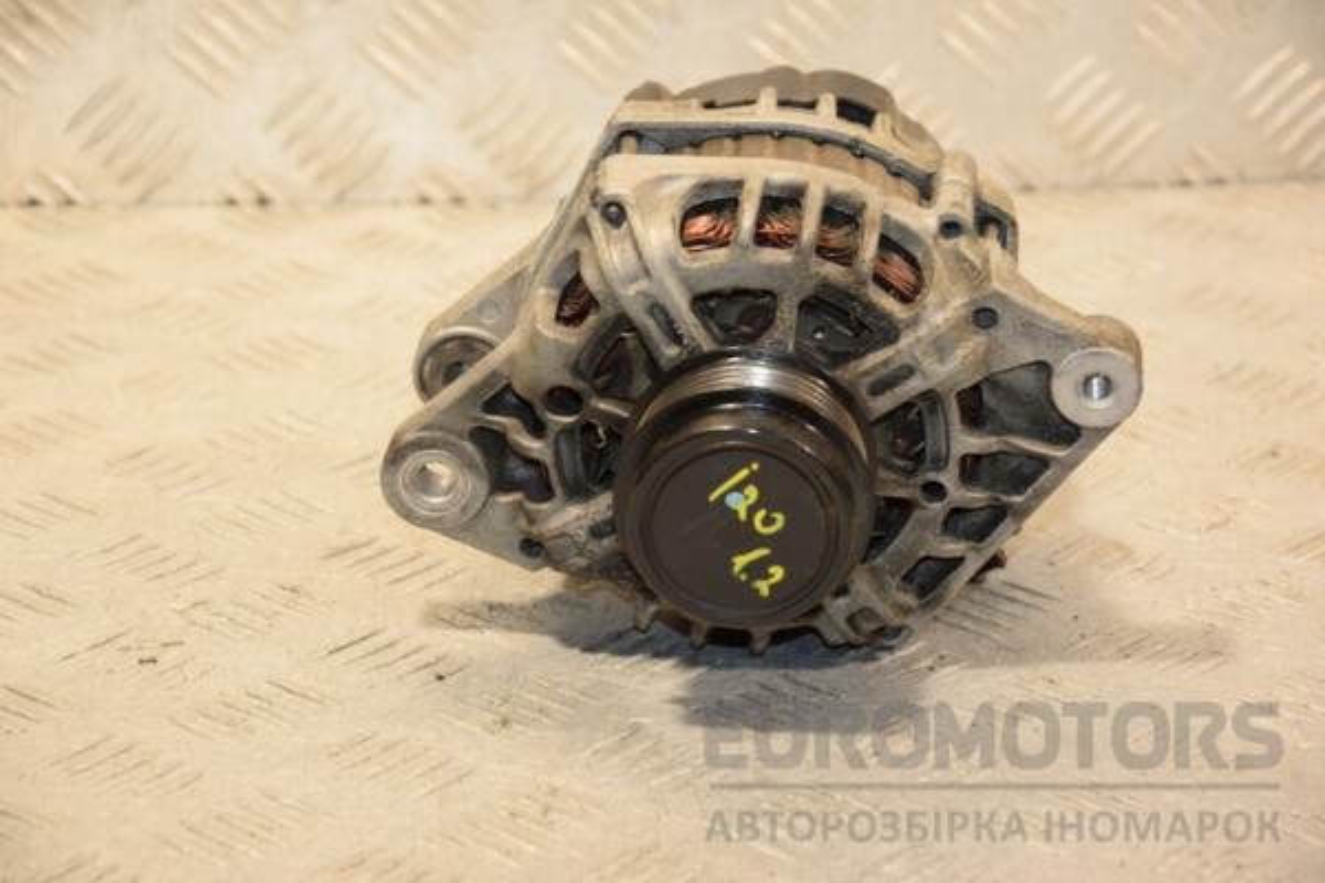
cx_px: 662
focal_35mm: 135
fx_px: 4968
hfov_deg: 15.2
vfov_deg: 10.2
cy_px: 442
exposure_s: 1/125
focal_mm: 90
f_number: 5.6
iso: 800
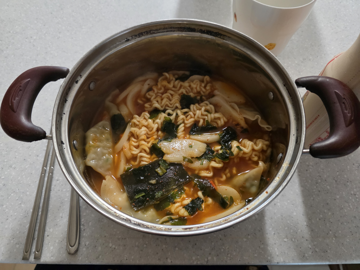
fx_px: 239
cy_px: 135
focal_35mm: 23
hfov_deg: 73.9
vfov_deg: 58.9
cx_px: 180
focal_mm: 6.3
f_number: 1.7
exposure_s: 1/120
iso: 1250
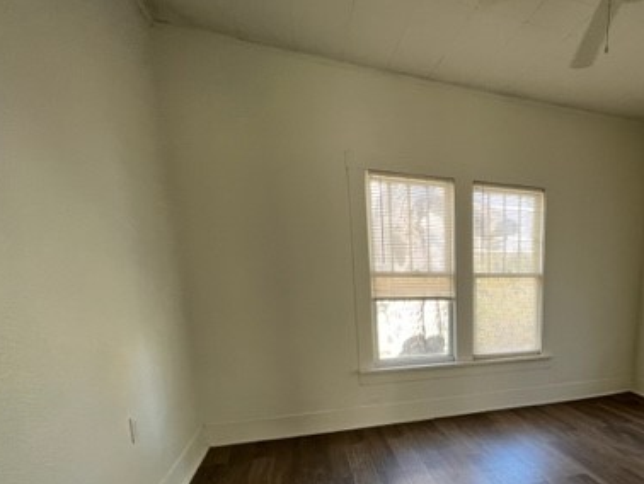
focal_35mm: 22
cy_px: 380
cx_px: 521
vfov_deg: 57.1
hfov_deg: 68.5
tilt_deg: -12.7
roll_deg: -1.9
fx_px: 410
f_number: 1.8
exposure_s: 1/99
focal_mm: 1.57
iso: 64
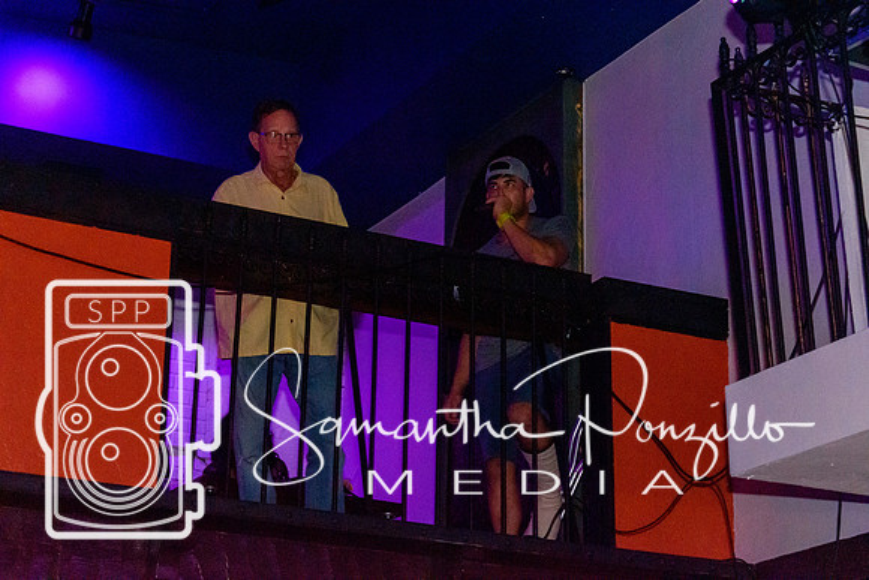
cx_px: 434
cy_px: 290
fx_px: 1992
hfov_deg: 24.6
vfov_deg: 16.6
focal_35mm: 82
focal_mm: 55
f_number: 5.6
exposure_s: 1/60
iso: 6400
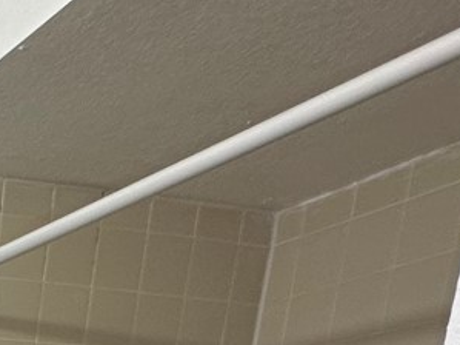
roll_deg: -1.1
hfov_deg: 19.3
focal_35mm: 75
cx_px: -378
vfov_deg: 14.0
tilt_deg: -15.8
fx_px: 996
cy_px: 813
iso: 64
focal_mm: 2.22
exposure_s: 1/120
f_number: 2.2
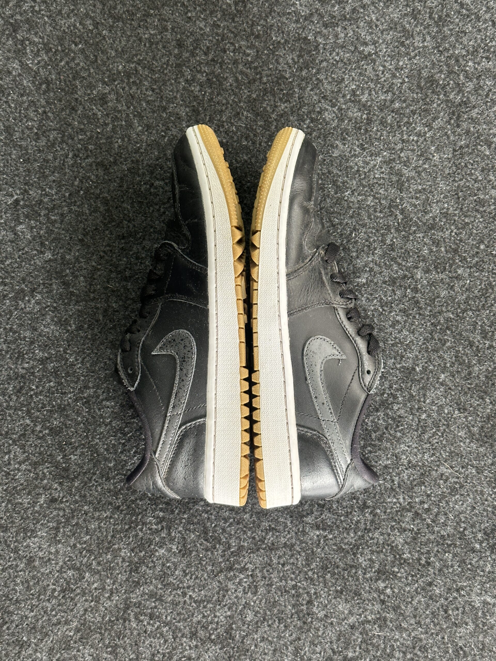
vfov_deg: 39.7
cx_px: 248
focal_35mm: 48
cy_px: 330
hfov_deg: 30.3
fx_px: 917
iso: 160
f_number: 1.78
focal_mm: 6.86
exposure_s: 1/50
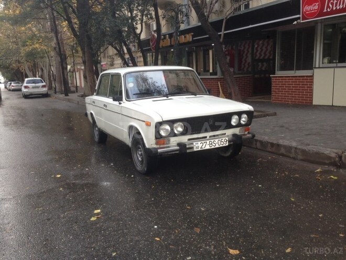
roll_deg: +1.3
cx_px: 173
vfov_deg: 42.9
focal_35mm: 33
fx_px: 330
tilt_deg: -9.9
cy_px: 130
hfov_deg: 55.4
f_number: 2.4
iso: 64
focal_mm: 4.12
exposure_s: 1/120
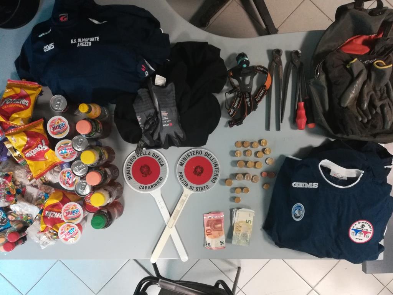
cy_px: 148
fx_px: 295
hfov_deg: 67.3
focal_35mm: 26
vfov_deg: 53.1
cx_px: 196
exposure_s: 1/24
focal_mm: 3.83
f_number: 2.2
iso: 400
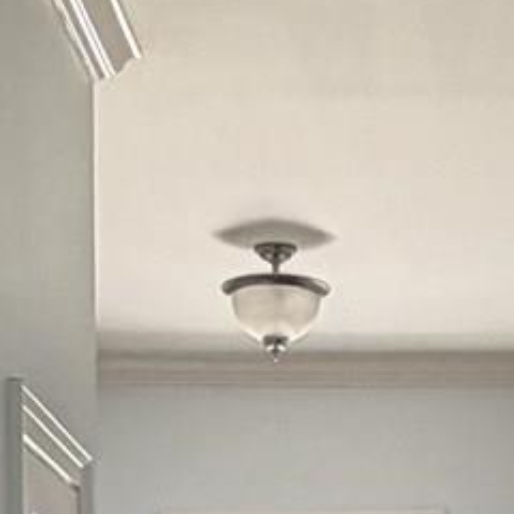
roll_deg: +0.5
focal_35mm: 119
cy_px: 1052
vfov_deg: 12.7
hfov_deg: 14.6
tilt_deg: -4.8
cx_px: 377
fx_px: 1999
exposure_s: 1/120
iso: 160
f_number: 2.2
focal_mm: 2.22
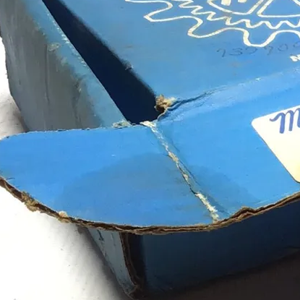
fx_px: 1294
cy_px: 155
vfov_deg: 13.2
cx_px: 501
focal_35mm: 132
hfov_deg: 12.3
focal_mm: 3.3
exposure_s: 1/60
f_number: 2.4
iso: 25
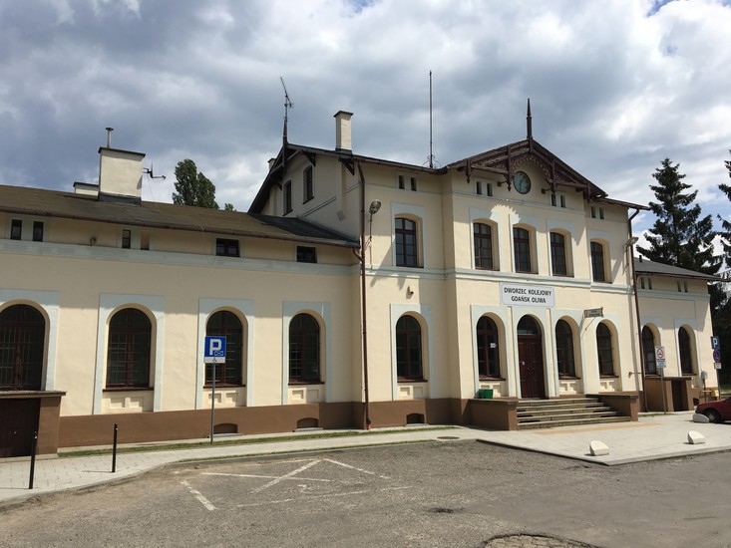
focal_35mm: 29
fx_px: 613
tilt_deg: +9.8
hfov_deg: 61.7
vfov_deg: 48.2
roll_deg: +1.1
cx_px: 366
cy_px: 274
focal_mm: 4.15
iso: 25
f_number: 2.2
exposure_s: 1/2564
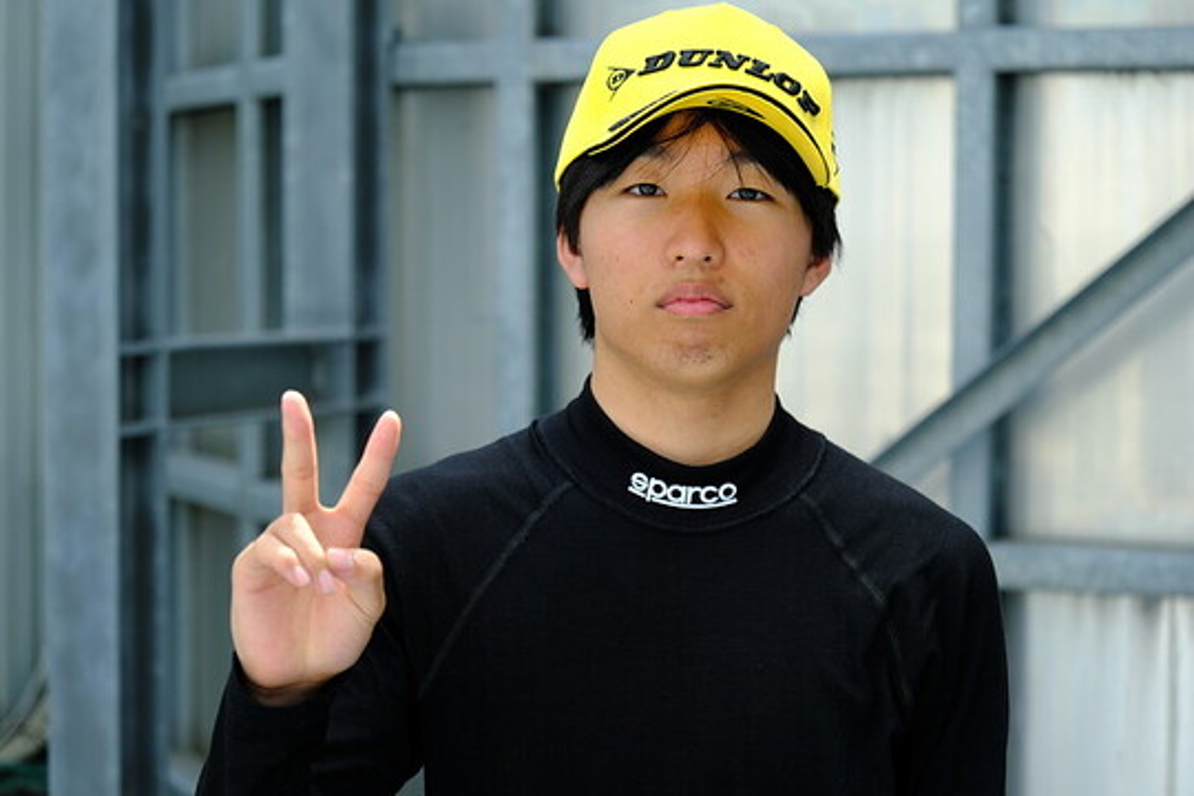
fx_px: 2653
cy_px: 398
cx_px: 597
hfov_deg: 25.4
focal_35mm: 80
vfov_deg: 17.1
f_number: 2.8
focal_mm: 53.2
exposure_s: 1/600
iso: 200
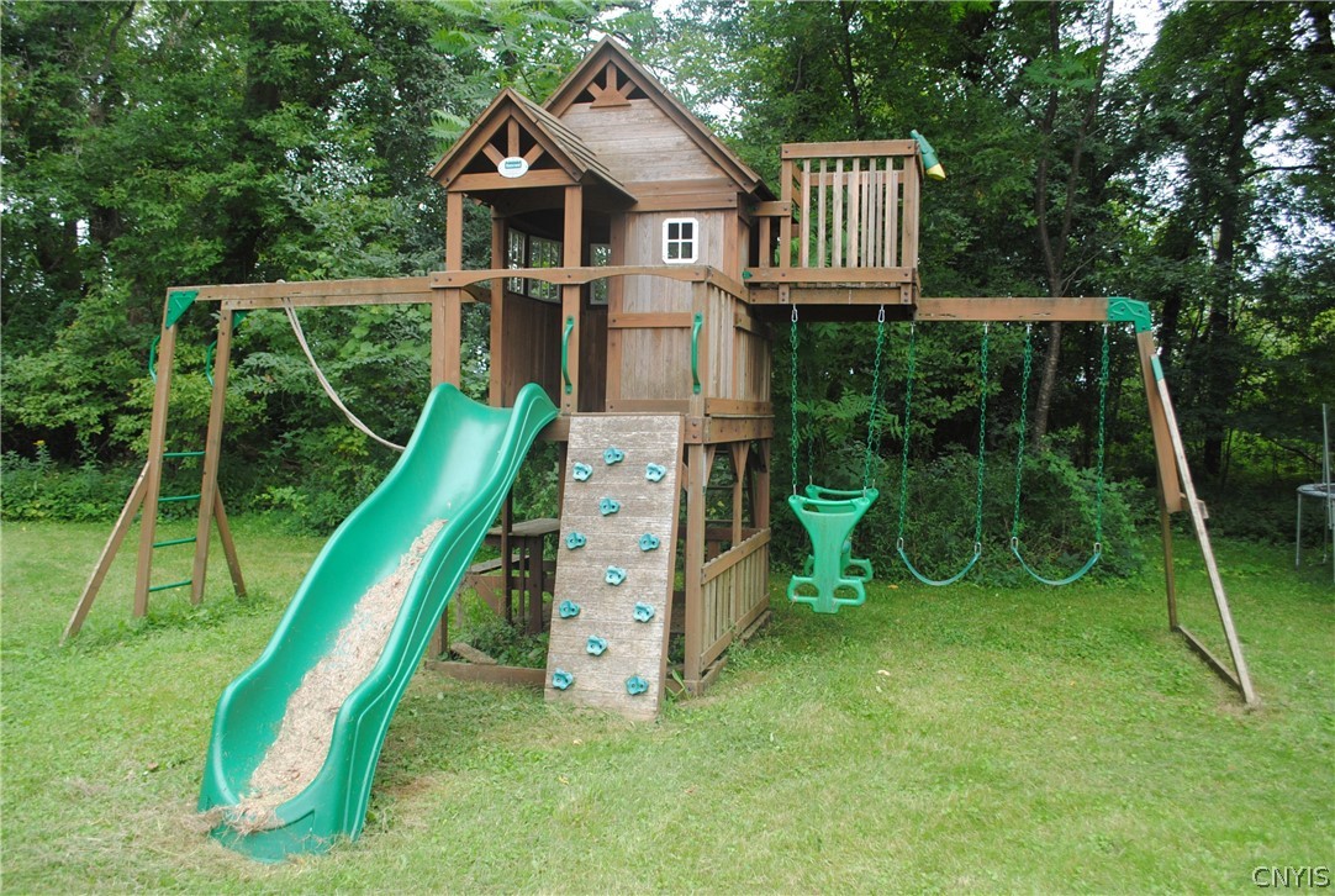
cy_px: 448
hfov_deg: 67.3
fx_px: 1003
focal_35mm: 27
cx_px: 668
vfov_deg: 48.1
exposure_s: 1/100
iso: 200
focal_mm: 18
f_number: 5
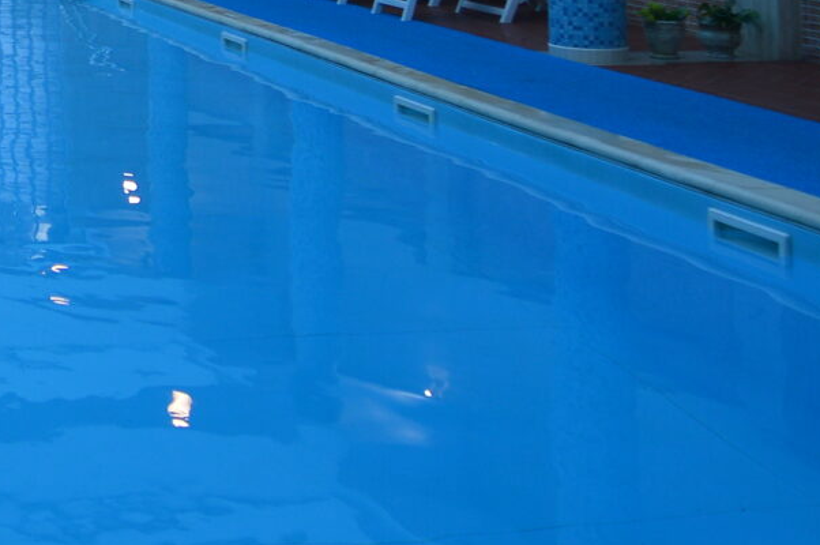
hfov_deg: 23.5
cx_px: -383
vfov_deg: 17.9
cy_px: -198
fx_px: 1596
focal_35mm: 70
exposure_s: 1/25
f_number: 2.8
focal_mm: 11
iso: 100
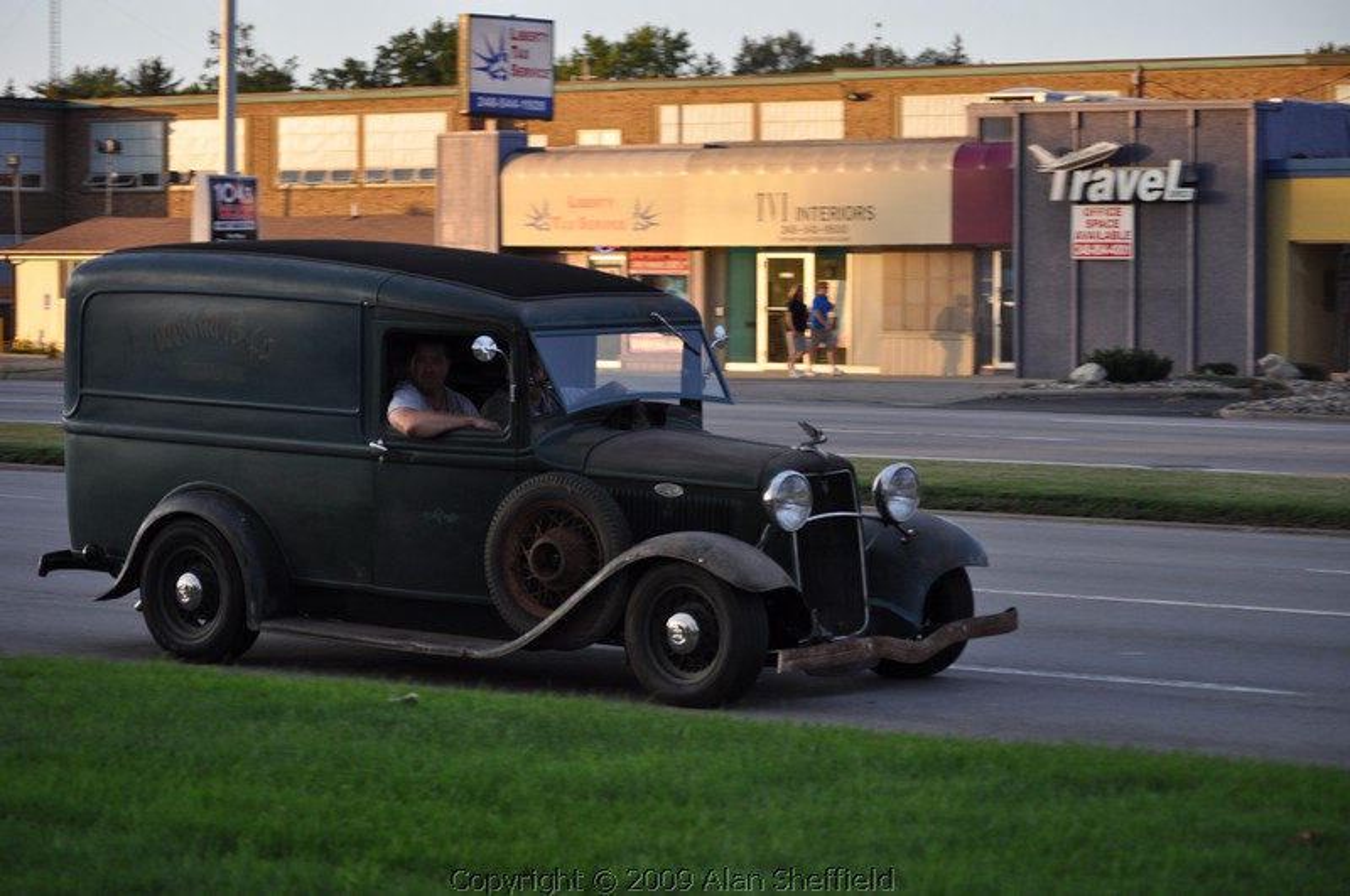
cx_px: 675
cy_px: 448
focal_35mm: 108
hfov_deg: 19.0
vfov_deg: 12.6
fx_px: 4044
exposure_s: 1/320
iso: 400
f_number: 4.5
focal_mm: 72
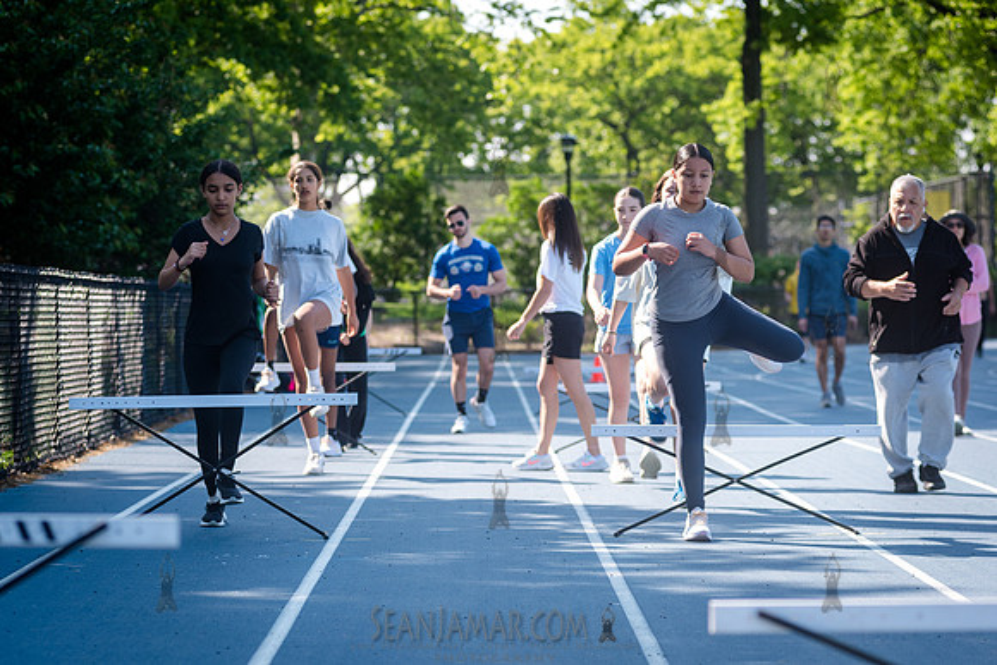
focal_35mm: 124
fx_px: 3447
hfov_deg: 16.5
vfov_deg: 11.0
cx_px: 457
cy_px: 351
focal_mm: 112
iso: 400
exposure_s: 1/1250
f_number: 4
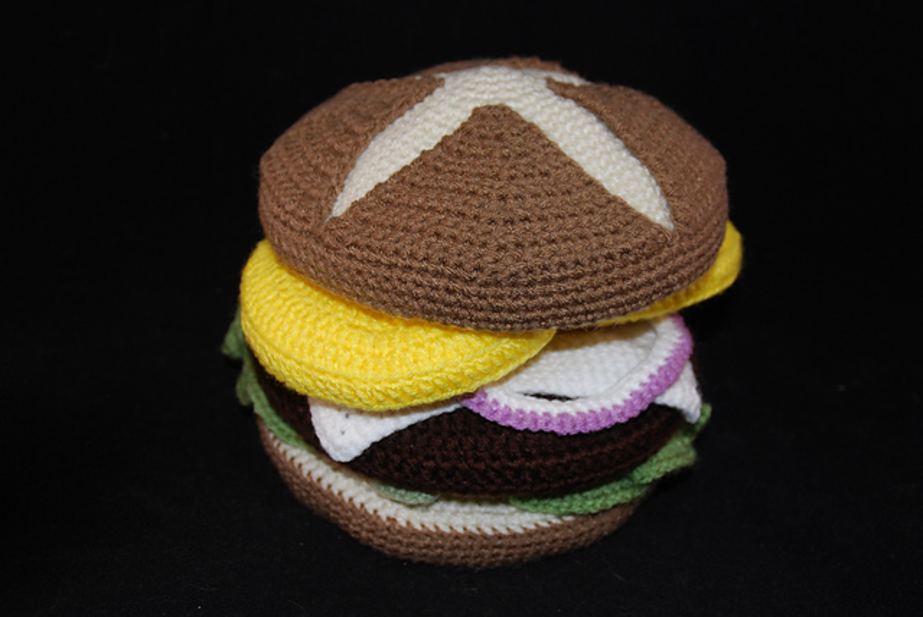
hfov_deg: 41.1
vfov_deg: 28.1
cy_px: 308
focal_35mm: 48
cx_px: 462
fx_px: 1232
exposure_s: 1/60
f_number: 4.2
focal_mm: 32
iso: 200
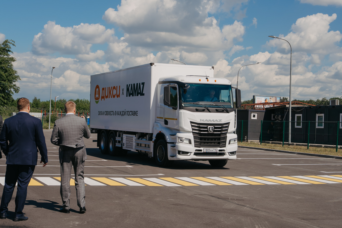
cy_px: 114
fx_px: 608
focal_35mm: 64
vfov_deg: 21.2
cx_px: 171
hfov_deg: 31.4
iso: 160
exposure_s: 1/200
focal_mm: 64
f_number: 14
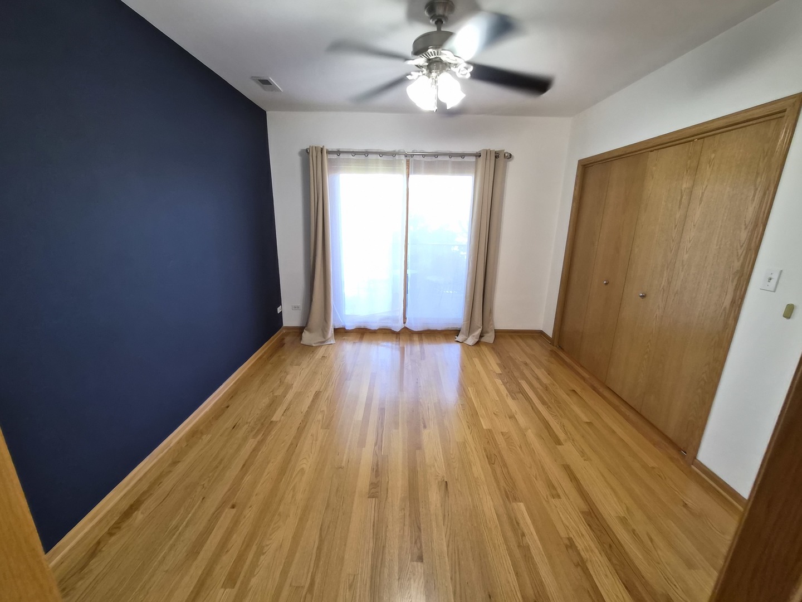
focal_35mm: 13
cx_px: 401
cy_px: 301
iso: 250
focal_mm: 1.7
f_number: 2.2
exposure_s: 1/60
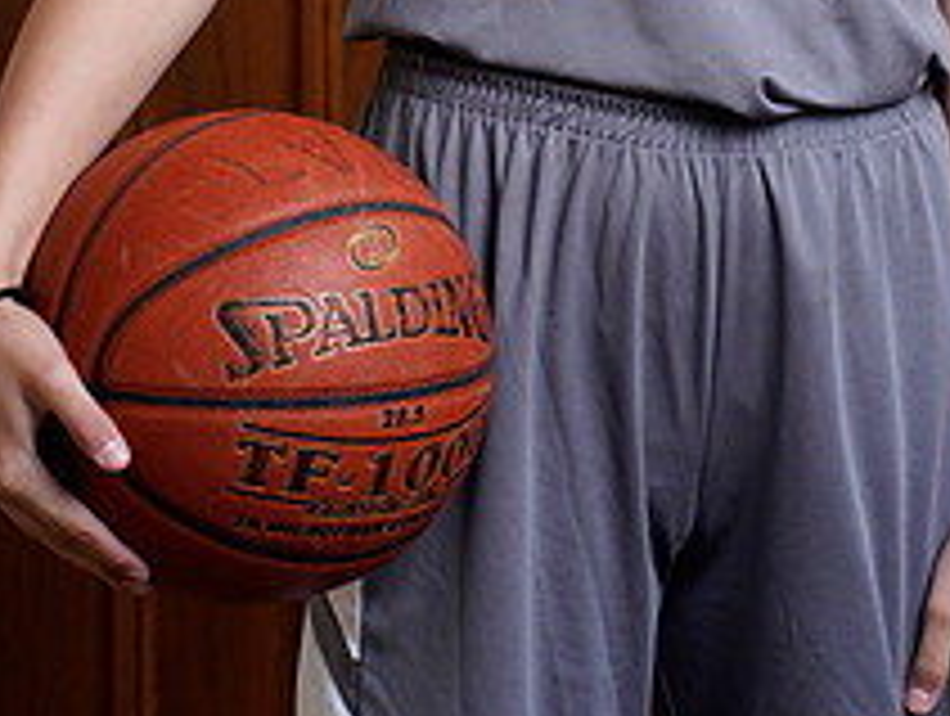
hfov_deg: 8.8
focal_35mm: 224
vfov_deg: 6.6
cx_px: 491
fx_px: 6158
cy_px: -302
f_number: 5.6
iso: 200
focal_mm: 85
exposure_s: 1/250
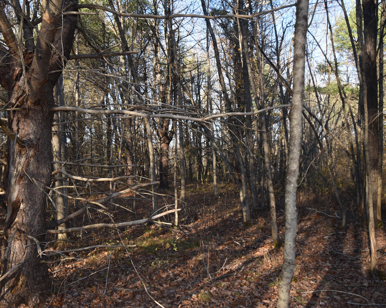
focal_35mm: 34
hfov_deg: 52.8
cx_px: 178
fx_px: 388
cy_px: 154
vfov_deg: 43.4
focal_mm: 20
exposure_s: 1/125
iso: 180
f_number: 5.6
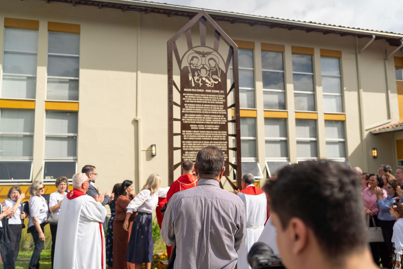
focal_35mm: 35
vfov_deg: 37.9
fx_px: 392
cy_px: 134
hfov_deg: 54.4
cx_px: 202
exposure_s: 1/3200
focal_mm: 35
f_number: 2.8
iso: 100
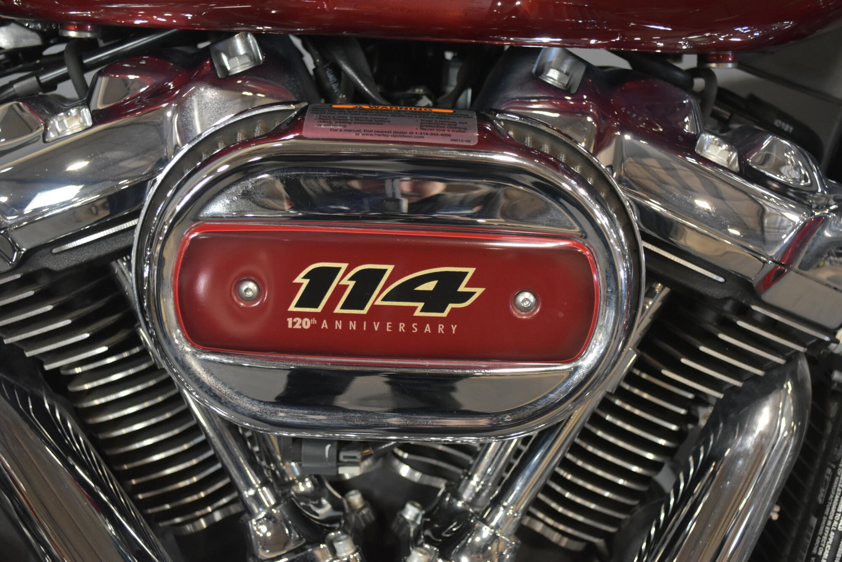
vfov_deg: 25.8
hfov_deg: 37.8
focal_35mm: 52
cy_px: 281
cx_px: 421
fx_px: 1228
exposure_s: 1/30
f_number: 5
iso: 1600
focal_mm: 35
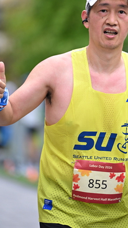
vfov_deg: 6.9
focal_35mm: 314
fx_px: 1898
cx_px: 101
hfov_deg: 3.9
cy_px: 68
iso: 640
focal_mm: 200
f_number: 2.8
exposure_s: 1/2000
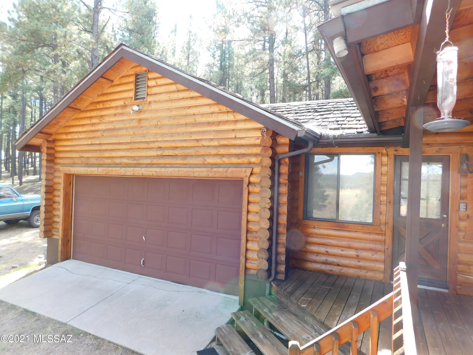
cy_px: 178
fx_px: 314
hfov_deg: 73.9
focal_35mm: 23
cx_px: 236
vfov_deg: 58.9
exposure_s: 1/100
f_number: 3
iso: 125
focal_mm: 4
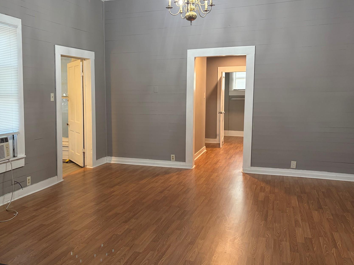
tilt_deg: -5.5
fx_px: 327
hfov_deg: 56.4
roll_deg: +1.0
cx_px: 143
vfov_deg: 44.1
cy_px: 122
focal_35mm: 32
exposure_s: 1/60
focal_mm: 5.96
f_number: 1.6
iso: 160
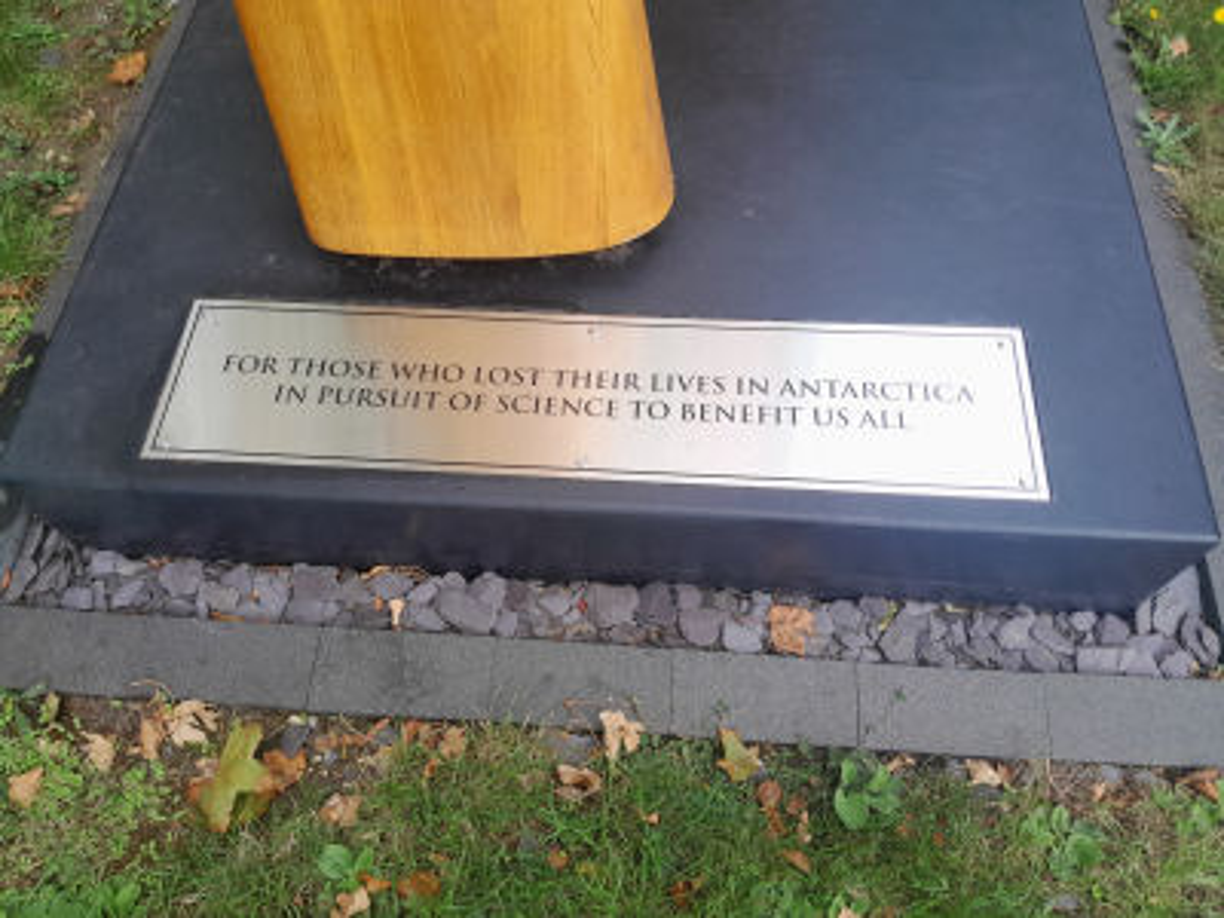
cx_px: 612
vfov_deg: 53.1
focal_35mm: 26
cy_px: 459
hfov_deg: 67.3
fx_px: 919
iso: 40
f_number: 1.8
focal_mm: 3.98
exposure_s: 1/100
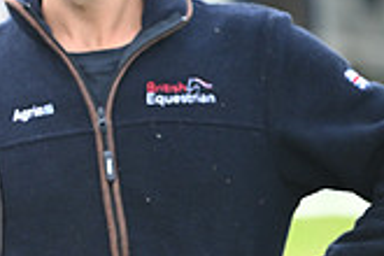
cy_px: 192
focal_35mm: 701
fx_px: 7477
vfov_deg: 2.0
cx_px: -263
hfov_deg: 2.9
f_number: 5
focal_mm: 200
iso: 1800
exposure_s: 1/1250
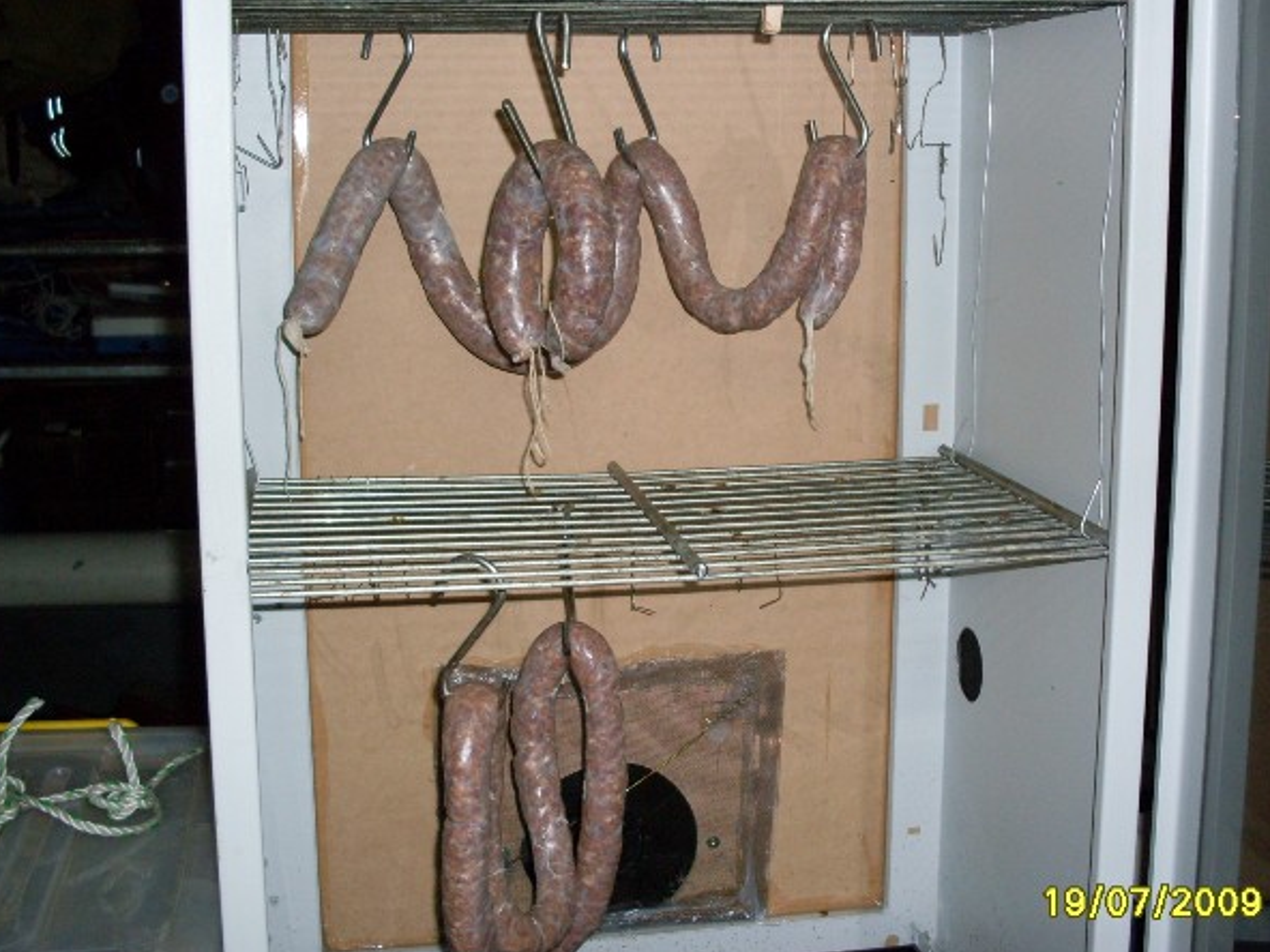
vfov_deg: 31.5
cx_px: 705
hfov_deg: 41.2
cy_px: 437
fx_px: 1688
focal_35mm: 46
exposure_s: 1/45
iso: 100
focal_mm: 6.3
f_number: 2.8
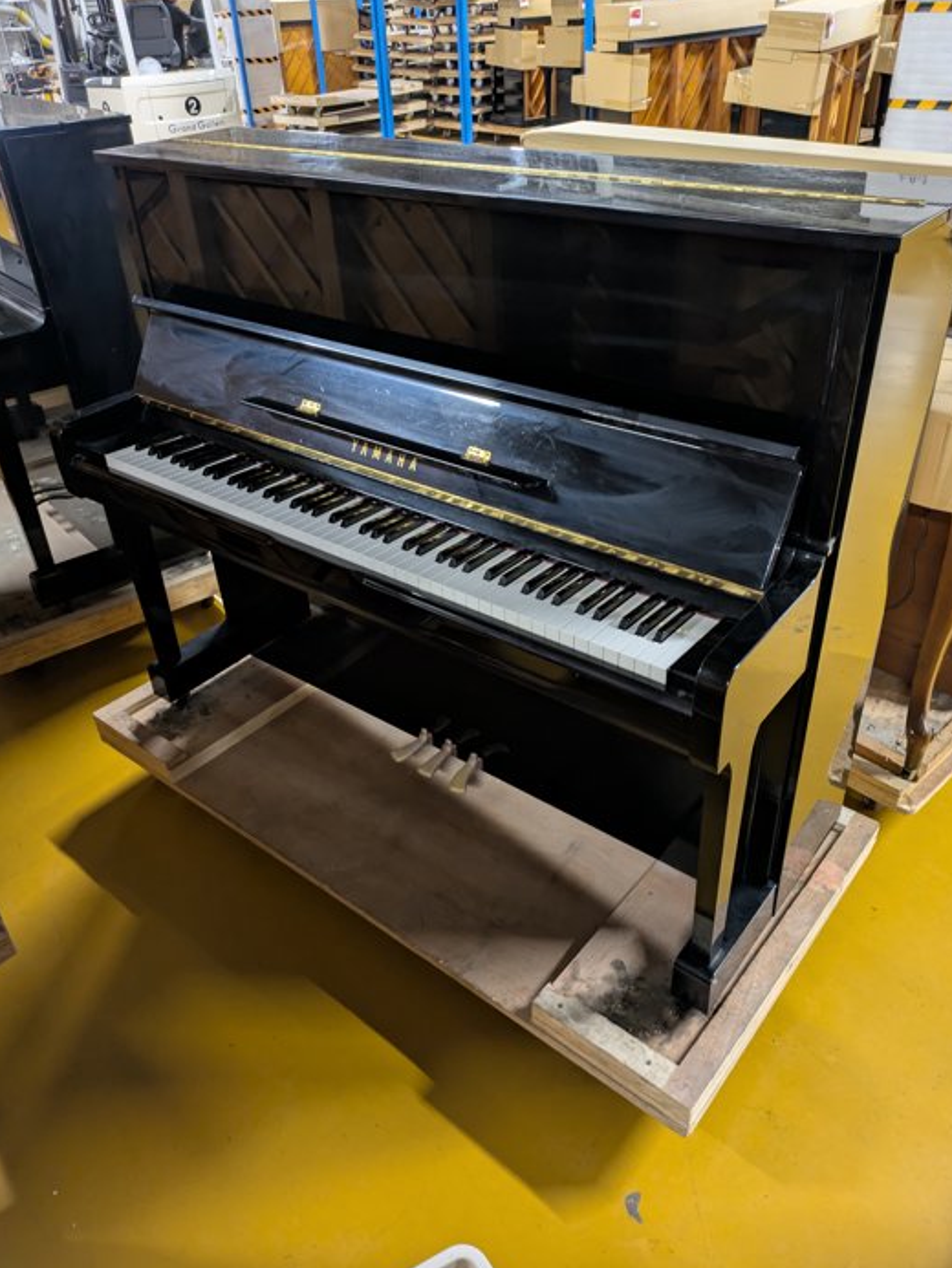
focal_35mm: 26
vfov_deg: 67.3
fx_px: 953
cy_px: 624
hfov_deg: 53.1
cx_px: 490
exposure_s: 1/24
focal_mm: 5.43
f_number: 1.89
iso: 335
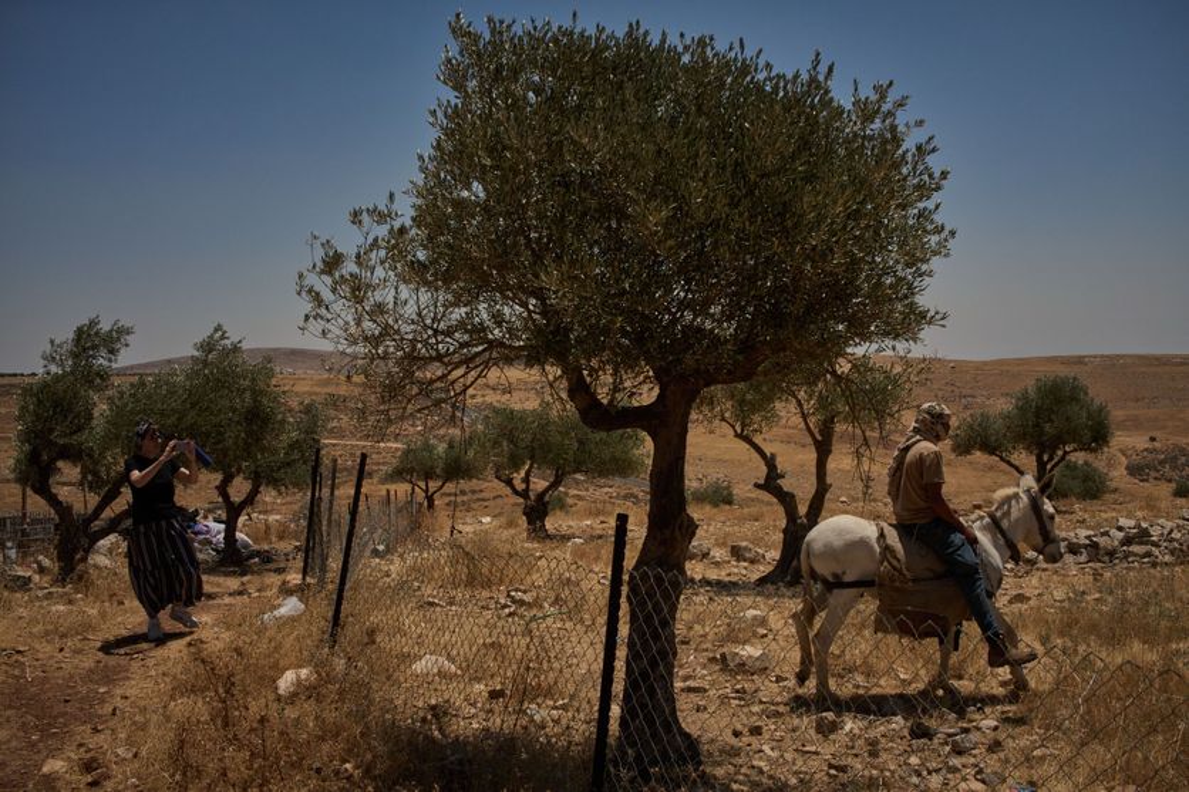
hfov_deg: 54.4
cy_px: 396
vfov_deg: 37.8
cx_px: 594
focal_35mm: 35
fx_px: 1156
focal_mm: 35
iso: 500
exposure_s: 1/2000
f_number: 14
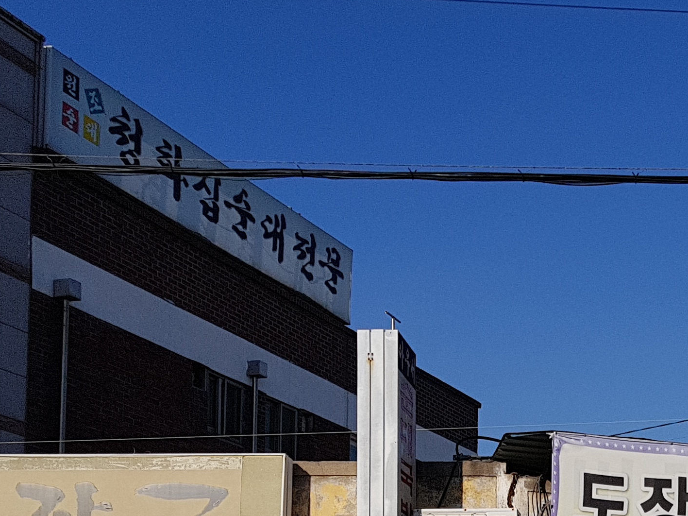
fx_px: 1470
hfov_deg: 24.5
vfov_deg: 18.4
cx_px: 762
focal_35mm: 74
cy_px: 690
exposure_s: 1/3920
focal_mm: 4.2
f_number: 1.7
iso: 40
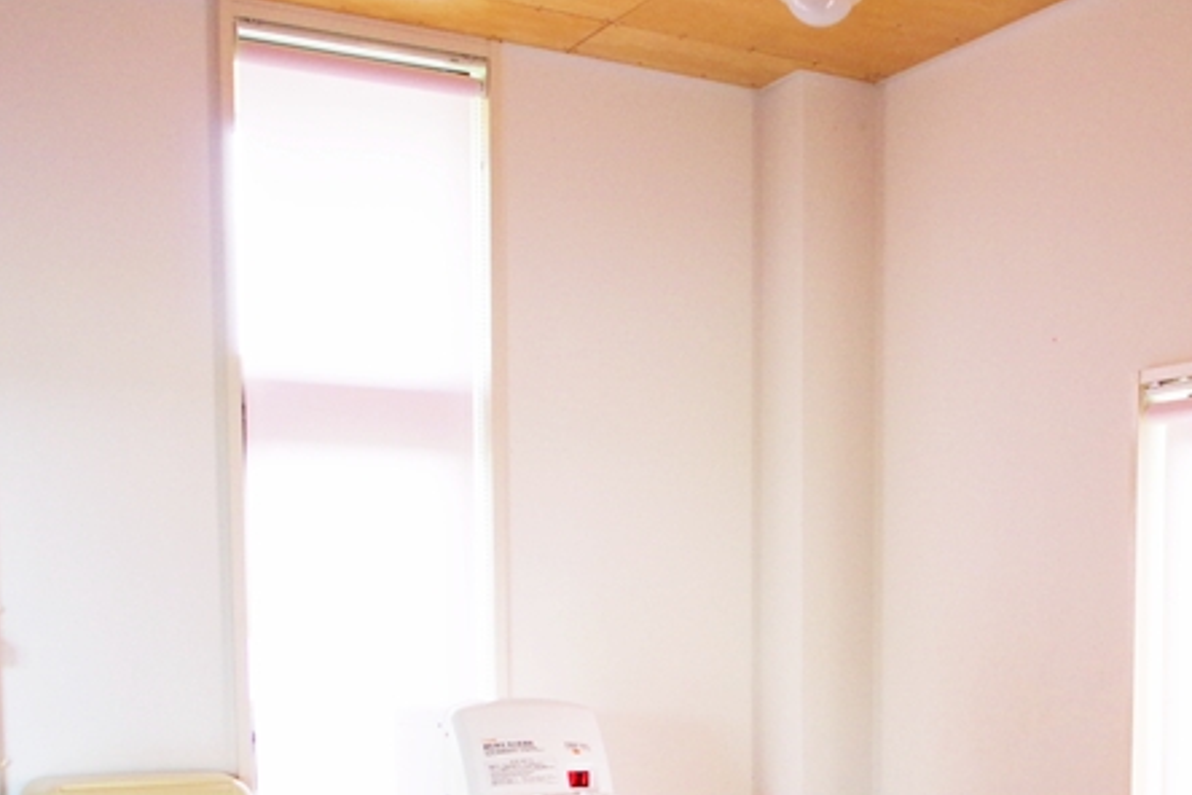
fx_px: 1788
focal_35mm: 54
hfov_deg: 35.9
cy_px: 882
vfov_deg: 23.5
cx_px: 915
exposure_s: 1/60
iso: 800
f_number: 5
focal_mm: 16
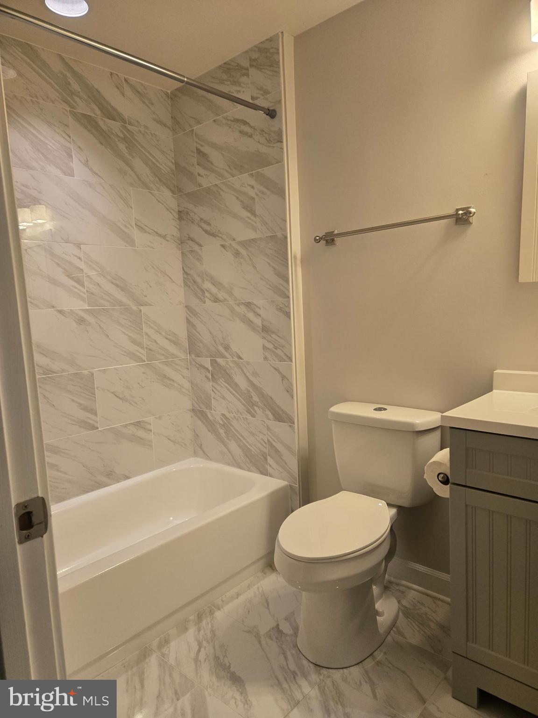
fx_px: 477
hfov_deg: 58.9
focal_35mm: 23
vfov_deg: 73.9
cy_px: 359
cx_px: 269
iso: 125
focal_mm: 5.4
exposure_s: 1/120
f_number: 1.8
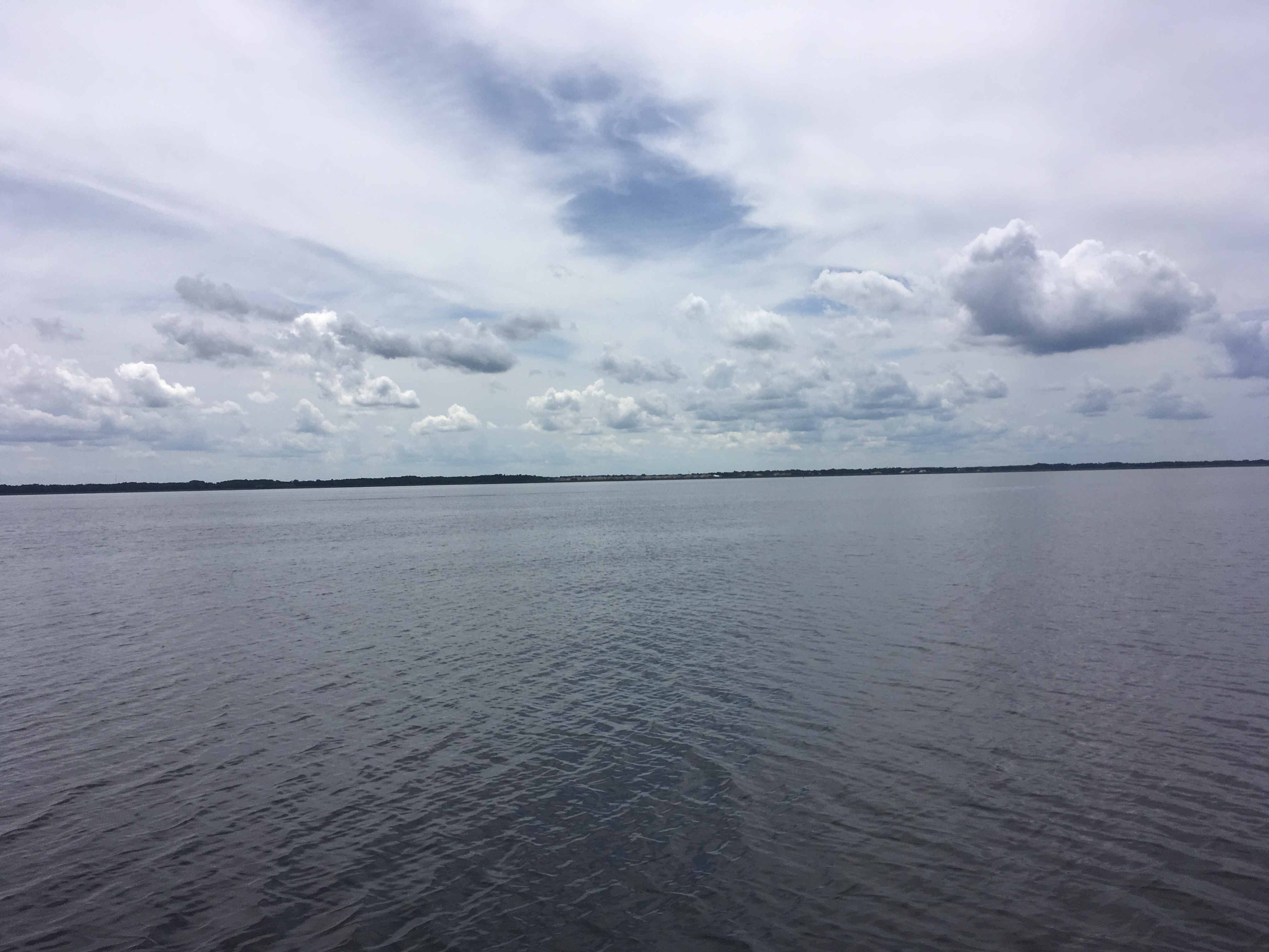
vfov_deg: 48.2
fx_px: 1063
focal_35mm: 29
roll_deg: +0.2
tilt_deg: -2.3
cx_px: 634
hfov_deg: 61.7
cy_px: 476
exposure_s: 1/3846
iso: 25
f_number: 2.2
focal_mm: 4.15
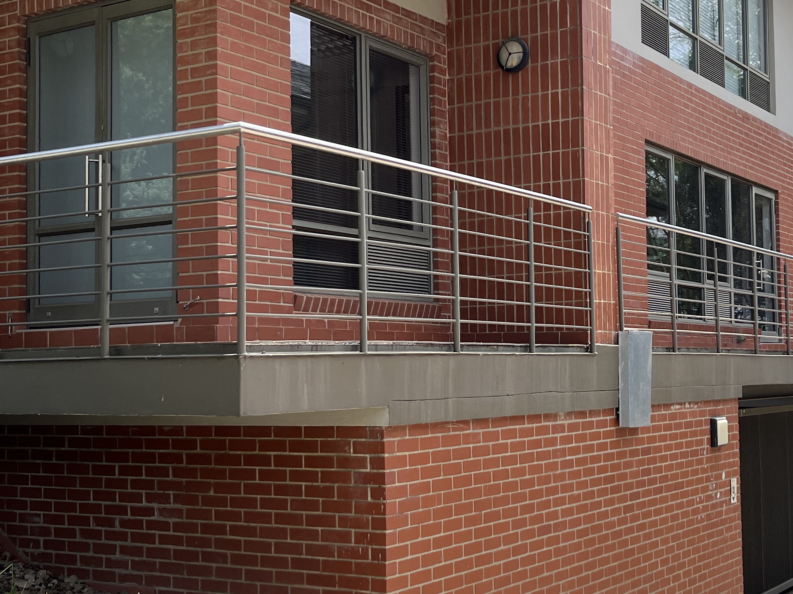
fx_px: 1214
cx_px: 512
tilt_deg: +4.5
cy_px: 317
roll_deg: -0.2
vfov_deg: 27.5
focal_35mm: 53
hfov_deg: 35.9
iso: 50
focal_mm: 5.1
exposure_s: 1/1163
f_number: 1.6
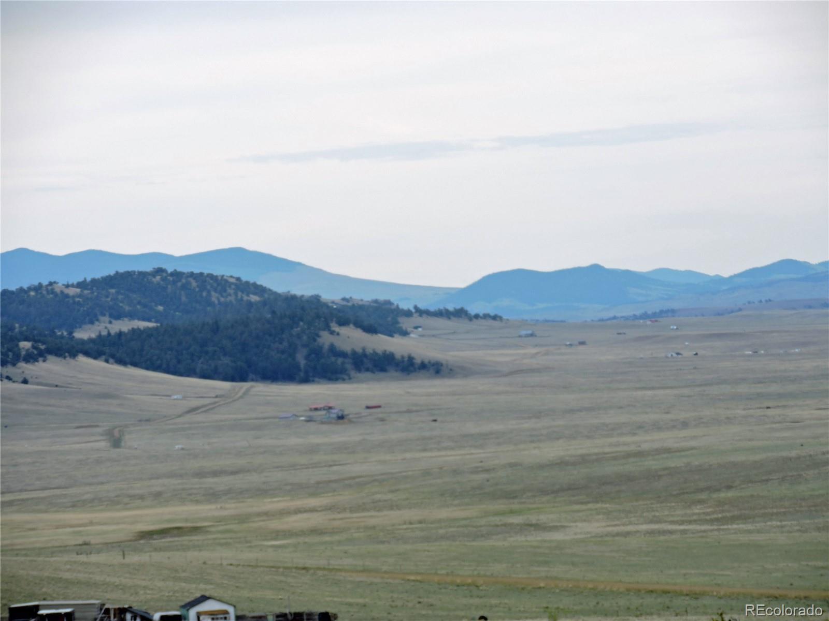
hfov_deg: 6.1
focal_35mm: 325
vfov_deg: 4.6
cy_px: 310
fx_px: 7783
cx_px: 414
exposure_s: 1/200
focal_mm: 58
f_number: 4.8
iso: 100
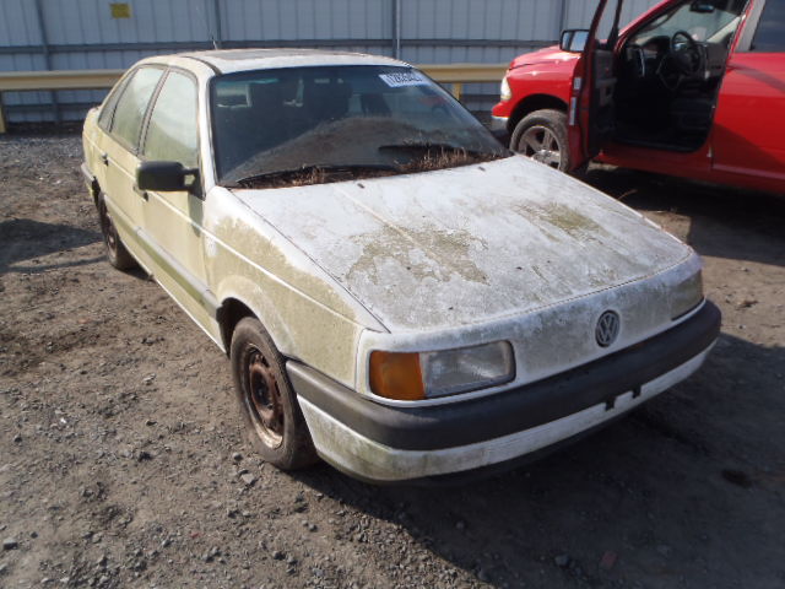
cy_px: 294
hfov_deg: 63.4
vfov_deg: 49.7
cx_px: 392
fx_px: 635
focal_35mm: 28
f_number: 4.5
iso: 80
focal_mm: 5
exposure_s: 1/500
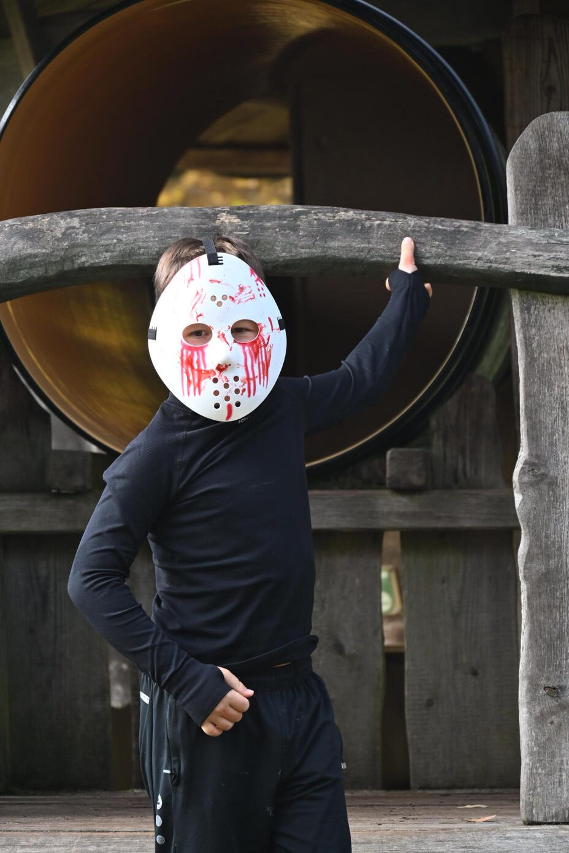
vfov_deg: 9.8
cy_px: 426
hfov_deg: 6.5
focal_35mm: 210
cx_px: 284
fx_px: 4978
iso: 450
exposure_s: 1/200
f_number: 6.3
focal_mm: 140
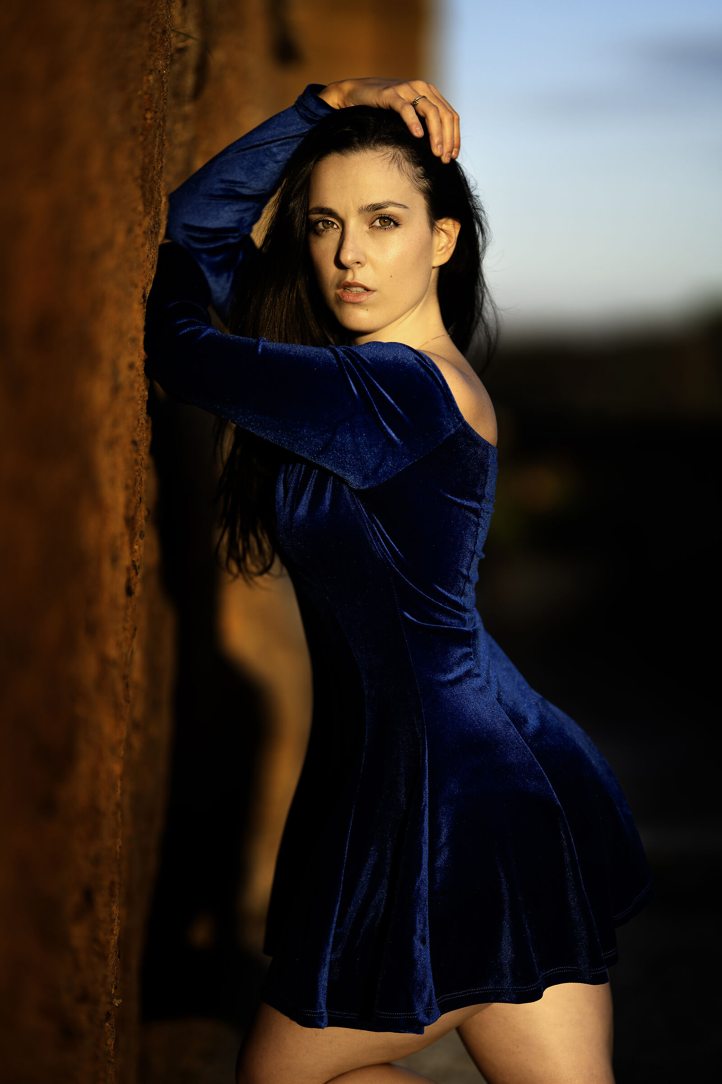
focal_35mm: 105
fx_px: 3159
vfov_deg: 19.5
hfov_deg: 13.0
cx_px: 361
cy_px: 542
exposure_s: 1/2500
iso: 100
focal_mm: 105
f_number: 1.4
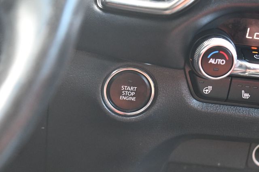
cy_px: 86
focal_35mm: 82
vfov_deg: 16.6
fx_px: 590
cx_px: 130
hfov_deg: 24.8
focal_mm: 55
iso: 4000
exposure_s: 1/60
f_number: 5.6
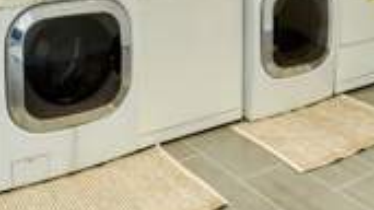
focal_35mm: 50
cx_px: 221
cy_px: -85
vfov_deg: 21.0
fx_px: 496
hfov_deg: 41.2
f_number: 13
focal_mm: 17
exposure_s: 1/13
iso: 200
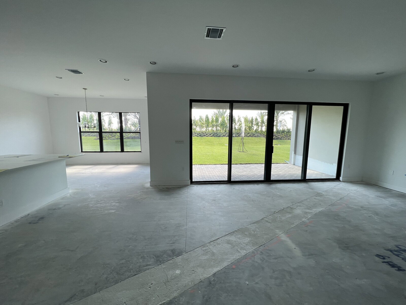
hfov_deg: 106.2
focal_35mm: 13
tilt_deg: -5.9
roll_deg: -0.2
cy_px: 152
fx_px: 152
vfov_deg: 89.9
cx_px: 203
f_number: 1.8
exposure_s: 1/99
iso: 32
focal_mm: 1.57
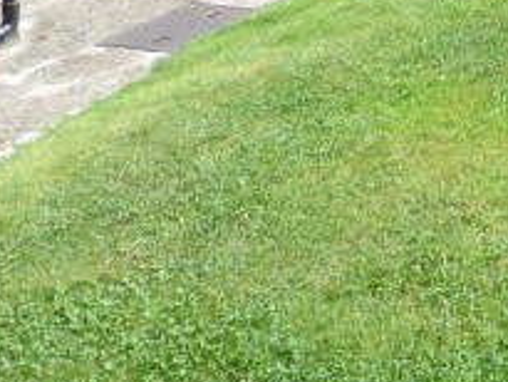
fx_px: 1043
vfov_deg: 19.4
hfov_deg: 24.1
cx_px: 655
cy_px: -91
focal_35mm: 71
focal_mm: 4.5
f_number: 4
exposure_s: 1/200
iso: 80
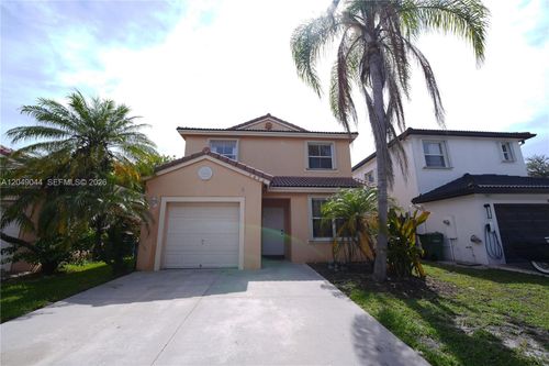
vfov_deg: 83.2
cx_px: 274
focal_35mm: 14
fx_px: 206
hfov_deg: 106.3
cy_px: 183
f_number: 5
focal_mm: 9
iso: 64
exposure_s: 1/320
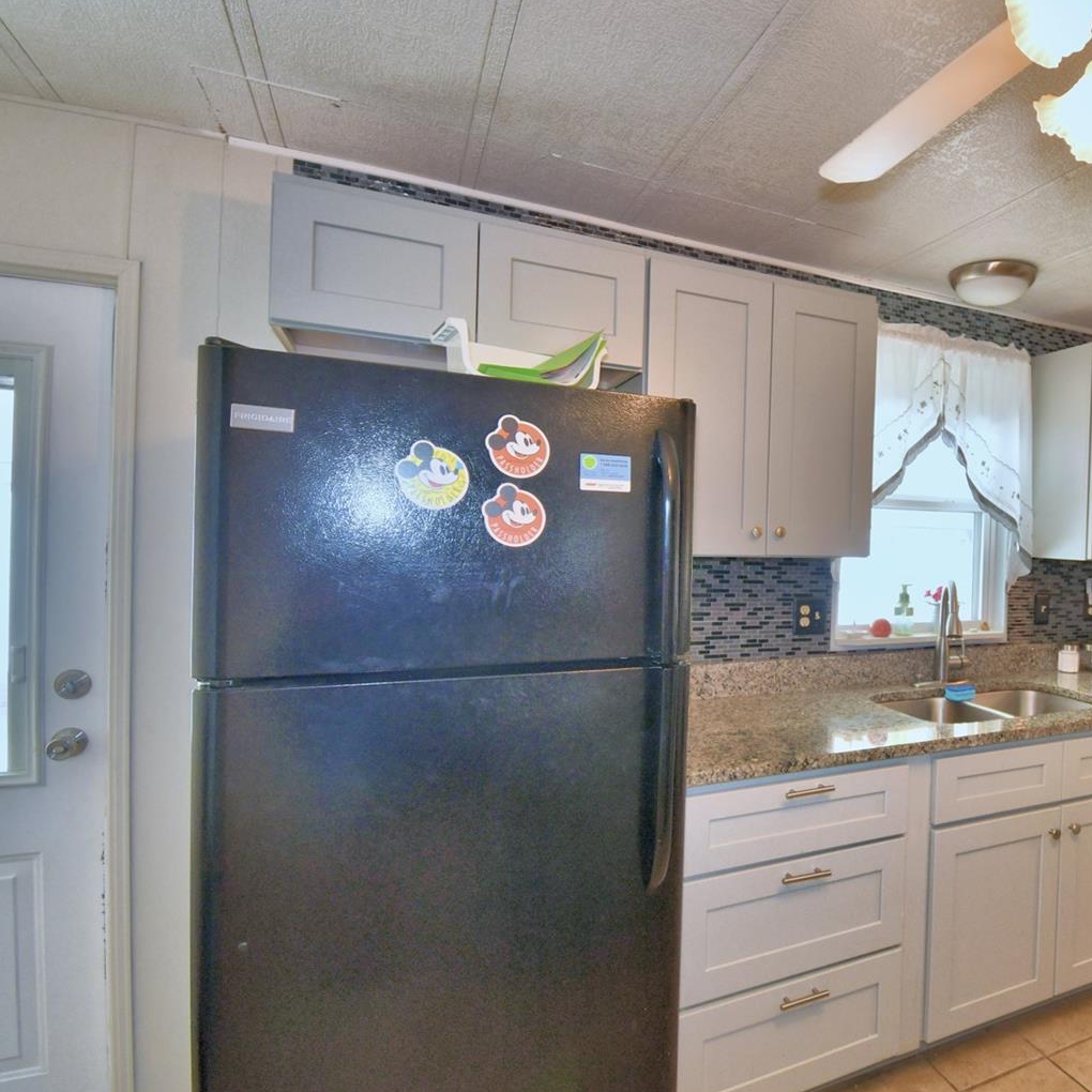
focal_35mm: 20
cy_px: 542
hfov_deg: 70.3
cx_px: 805
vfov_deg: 74.8
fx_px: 714
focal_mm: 10
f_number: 4.5
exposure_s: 1/30
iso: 320
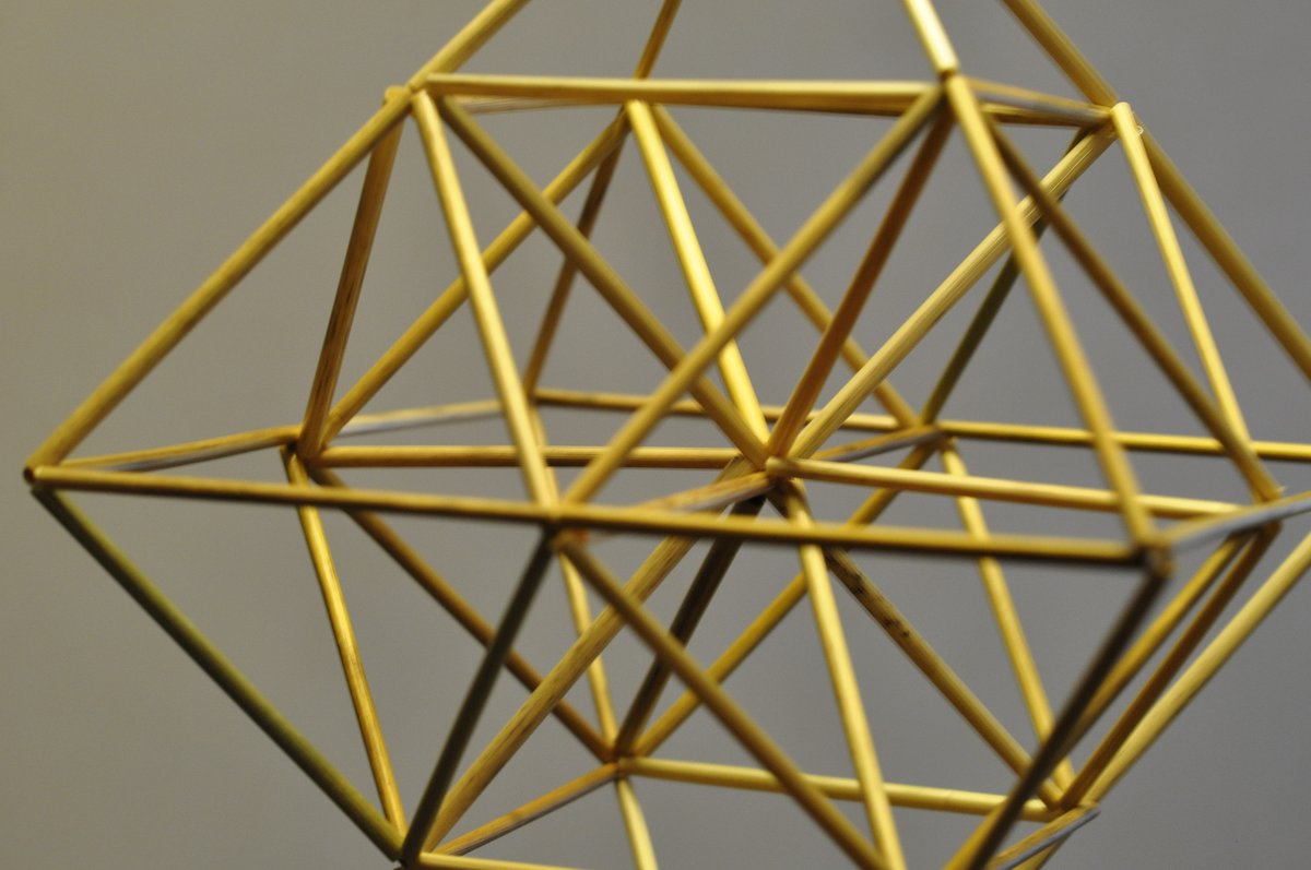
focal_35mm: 75
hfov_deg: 27.0
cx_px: 656
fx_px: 2728
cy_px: 435
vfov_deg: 18.1
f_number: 6.3
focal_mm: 50
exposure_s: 1/10
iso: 800
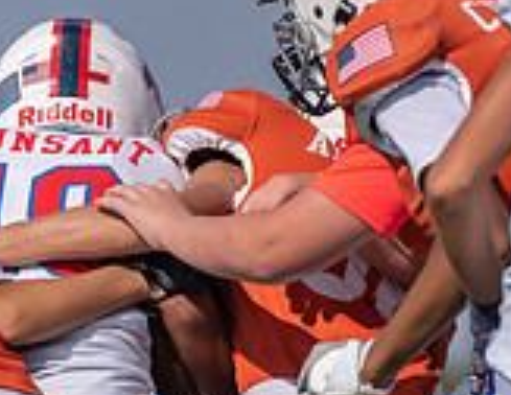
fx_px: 14598
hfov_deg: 2.0
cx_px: 154
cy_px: 399
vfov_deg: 1.5
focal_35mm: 978
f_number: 3.5
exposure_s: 1/2500
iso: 100
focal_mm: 200
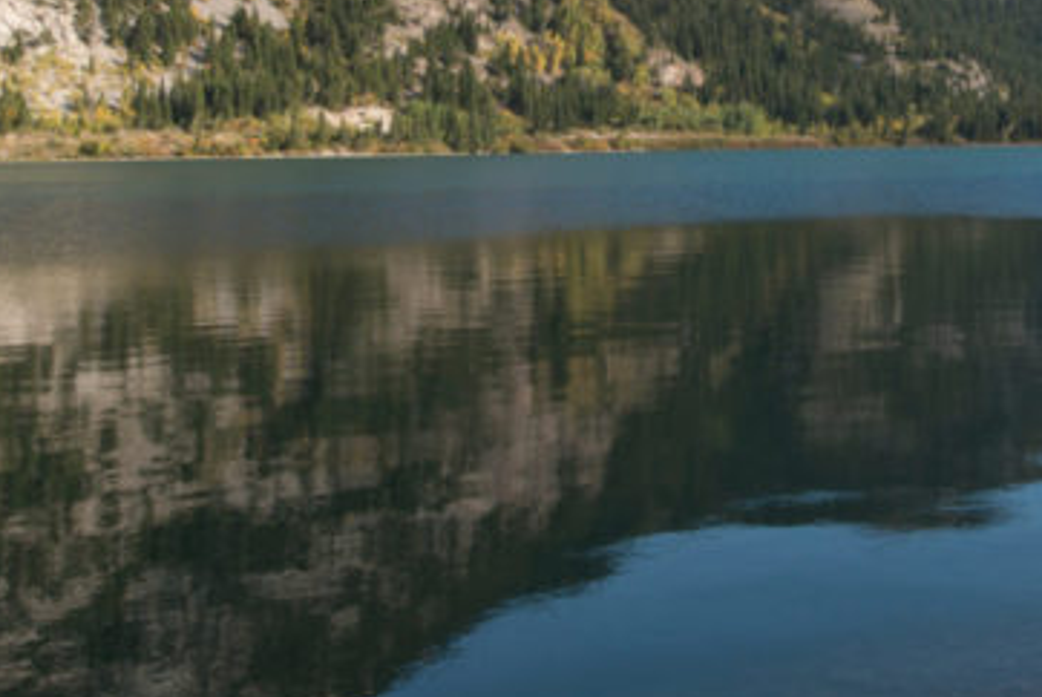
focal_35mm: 53
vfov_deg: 25.1
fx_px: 1535
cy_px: 140
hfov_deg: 35.6
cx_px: 907
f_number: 10
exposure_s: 1/160
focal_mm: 16
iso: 100
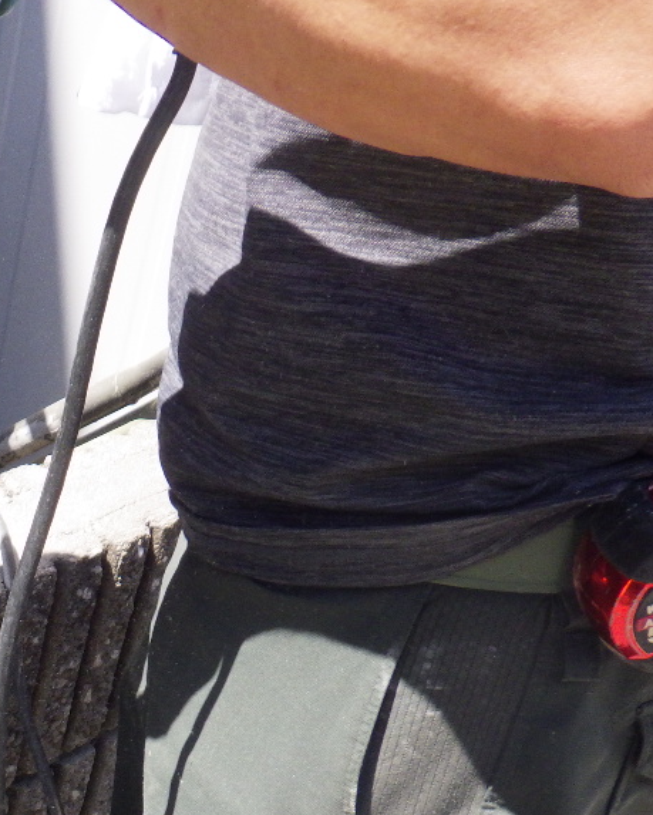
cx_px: -249
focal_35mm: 61
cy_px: 654
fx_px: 1472
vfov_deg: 30.2
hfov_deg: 21.9
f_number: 4.2
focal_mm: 5
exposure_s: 1/400
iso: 250
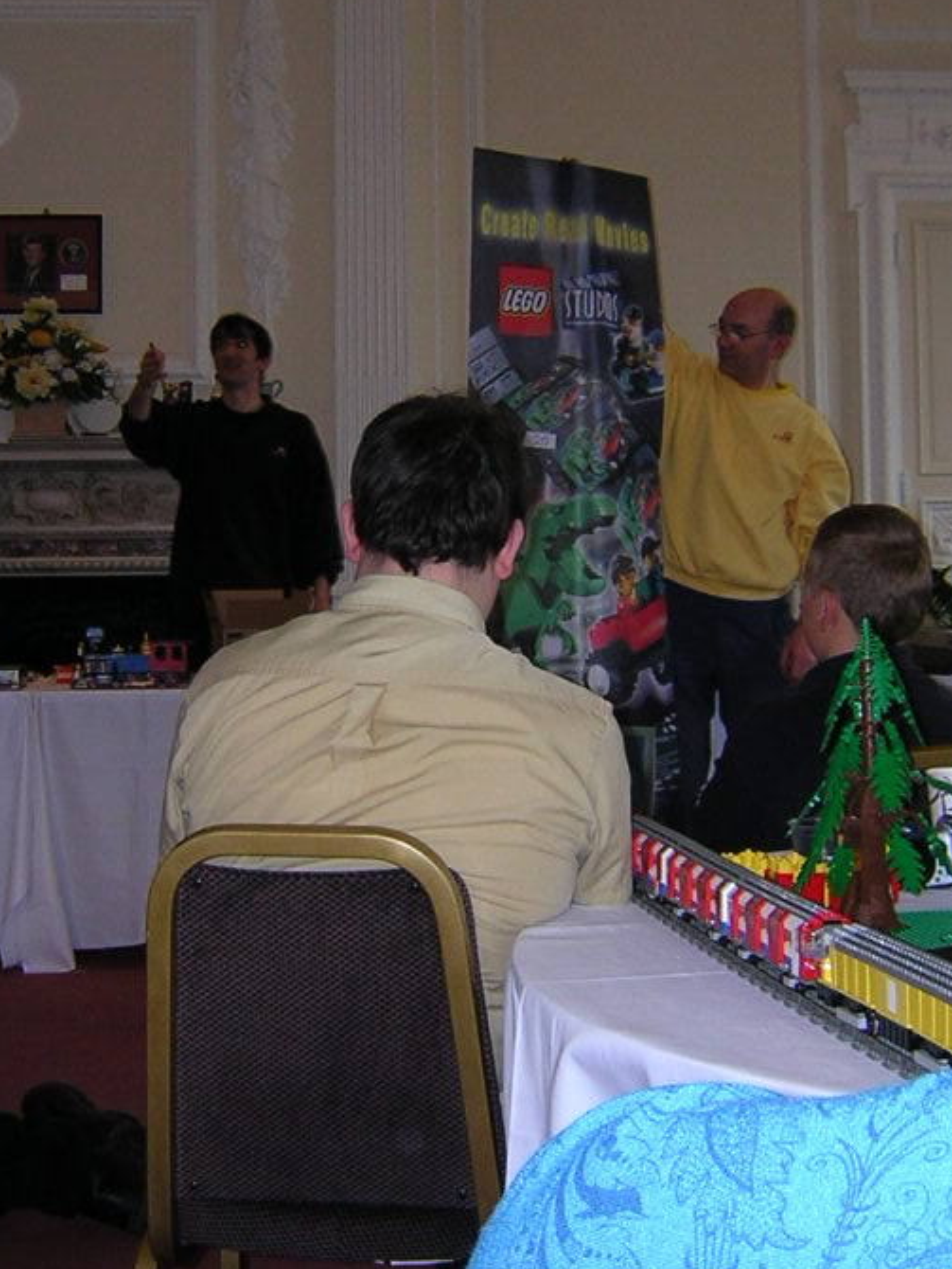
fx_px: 2016
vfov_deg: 34.7
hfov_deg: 26.5
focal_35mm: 55
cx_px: 405
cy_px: 474
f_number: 2.6
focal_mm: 4.7
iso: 144
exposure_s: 1/60.1
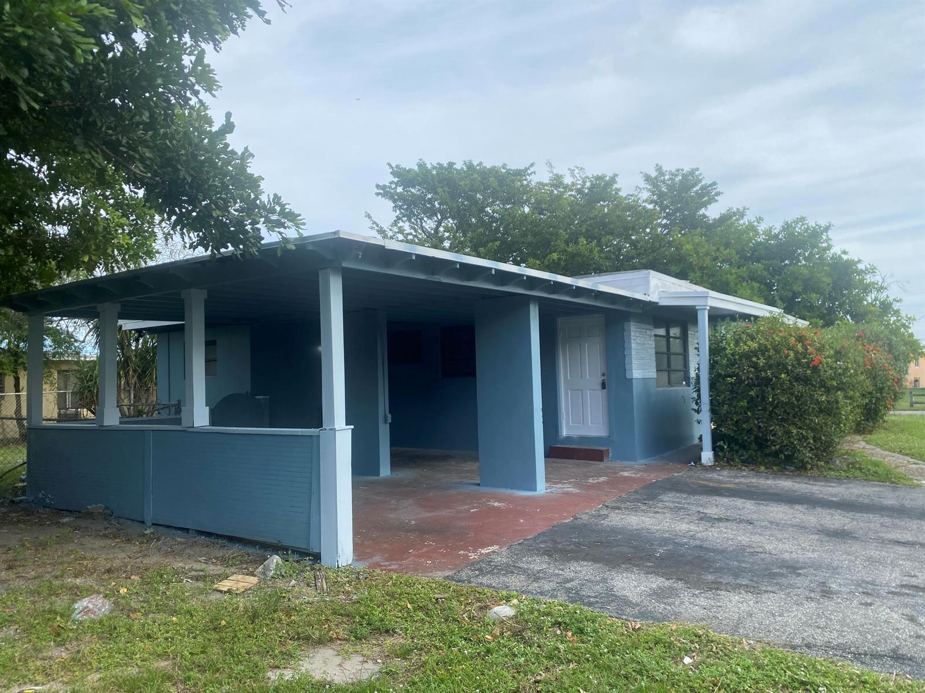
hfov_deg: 67.3
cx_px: 462
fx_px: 695
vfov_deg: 53.1
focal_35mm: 26
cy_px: 346
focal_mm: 4.25
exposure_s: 1/2028
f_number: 1.8
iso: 32
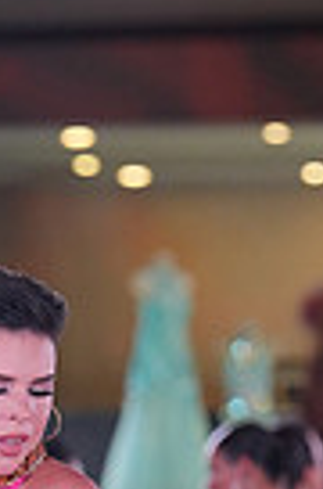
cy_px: 813
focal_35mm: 505
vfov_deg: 4.1
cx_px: -102
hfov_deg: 2.7
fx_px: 6831
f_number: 3.5
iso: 1250
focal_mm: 118
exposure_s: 1/400
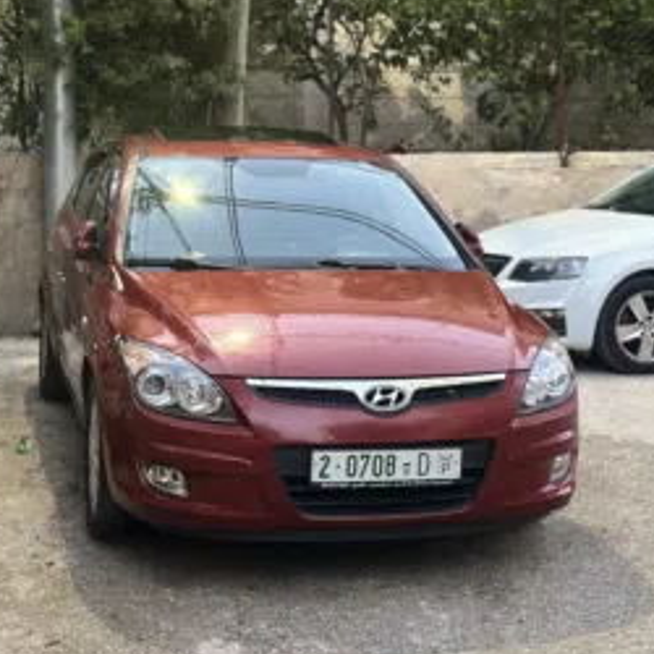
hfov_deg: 25.4
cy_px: 293
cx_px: 311
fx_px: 1453
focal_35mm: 68
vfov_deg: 25.3
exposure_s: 1/33
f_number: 1.78
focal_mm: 6.86
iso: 640
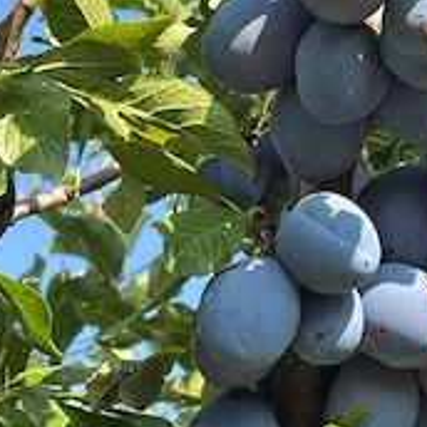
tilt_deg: +31.2
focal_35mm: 107
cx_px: 315
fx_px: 1493
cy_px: 293
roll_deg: +7.2
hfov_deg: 16.2
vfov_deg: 16.2
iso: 32
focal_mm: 5.96
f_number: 1.6
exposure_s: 1/626
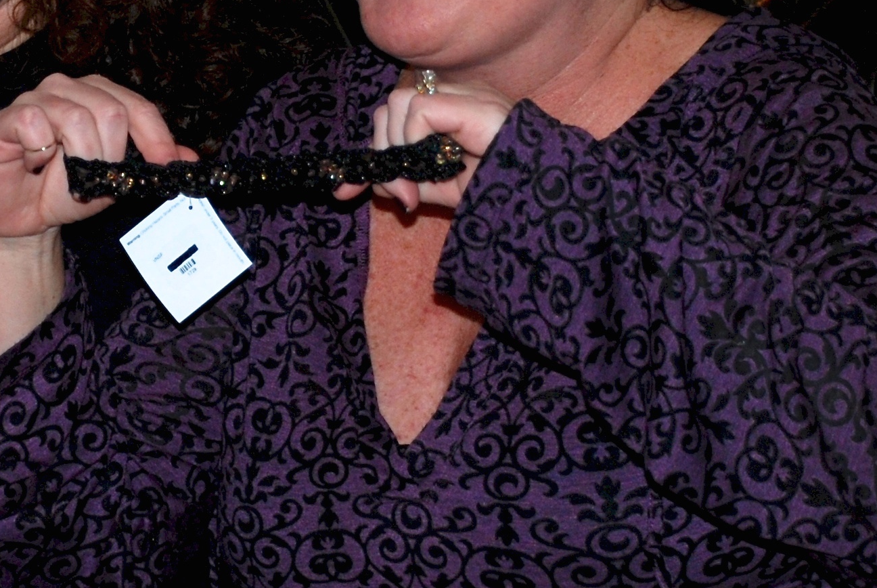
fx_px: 5684
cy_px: 106
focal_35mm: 233
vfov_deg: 5.9
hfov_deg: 8.8
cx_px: 178
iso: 200
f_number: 5
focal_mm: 52
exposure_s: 1/60
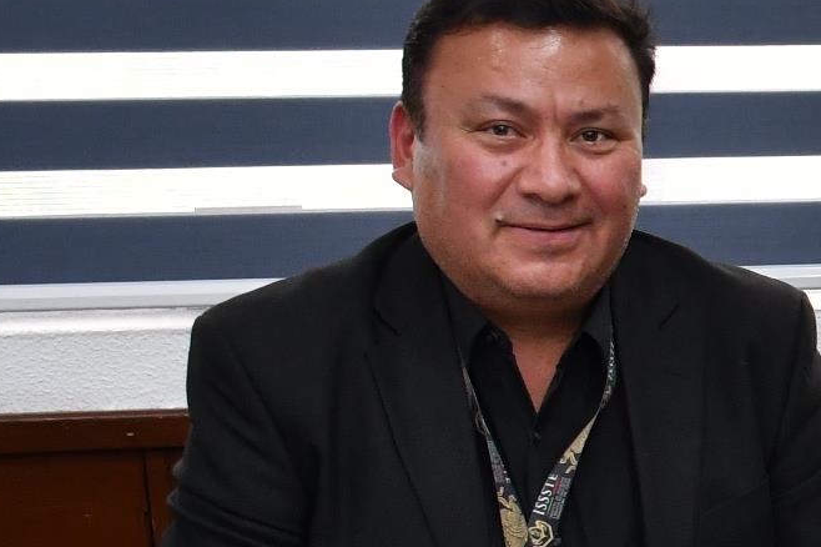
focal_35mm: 127
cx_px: 1560
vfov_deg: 10.8
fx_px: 2895
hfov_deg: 14.0
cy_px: 427
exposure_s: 1/100
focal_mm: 20
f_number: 5.6
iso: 1000
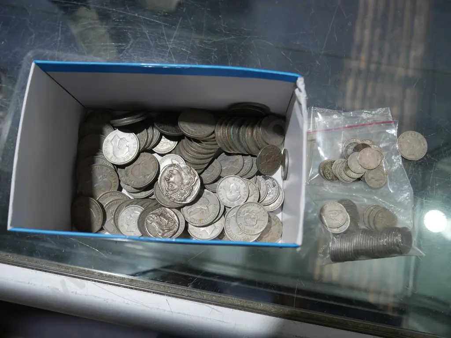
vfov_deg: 46.8
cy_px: 169
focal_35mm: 30
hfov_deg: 60.0
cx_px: 226
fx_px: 391
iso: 200
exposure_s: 1/80
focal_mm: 15
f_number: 4
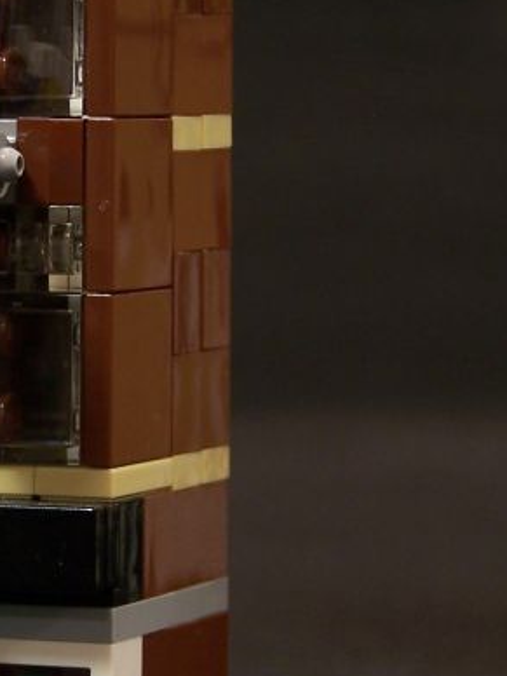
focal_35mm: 248
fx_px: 4843
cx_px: -17
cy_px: 284
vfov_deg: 8.0
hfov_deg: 6.0
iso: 80
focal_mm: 15.6
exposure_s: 1/2
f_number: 3.2
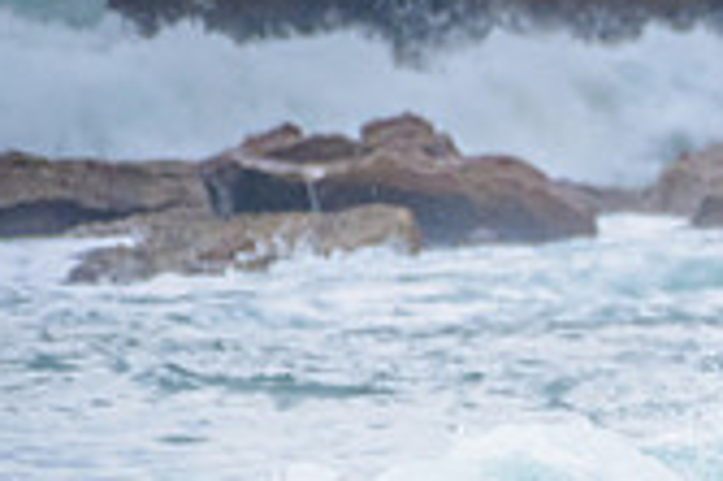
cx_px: 1287
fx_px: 42815
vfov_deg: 0.6
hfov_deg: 1.0
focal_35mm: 2134
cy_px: 467
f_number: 5.6
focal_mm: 500
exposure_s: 1/2000
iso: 1000
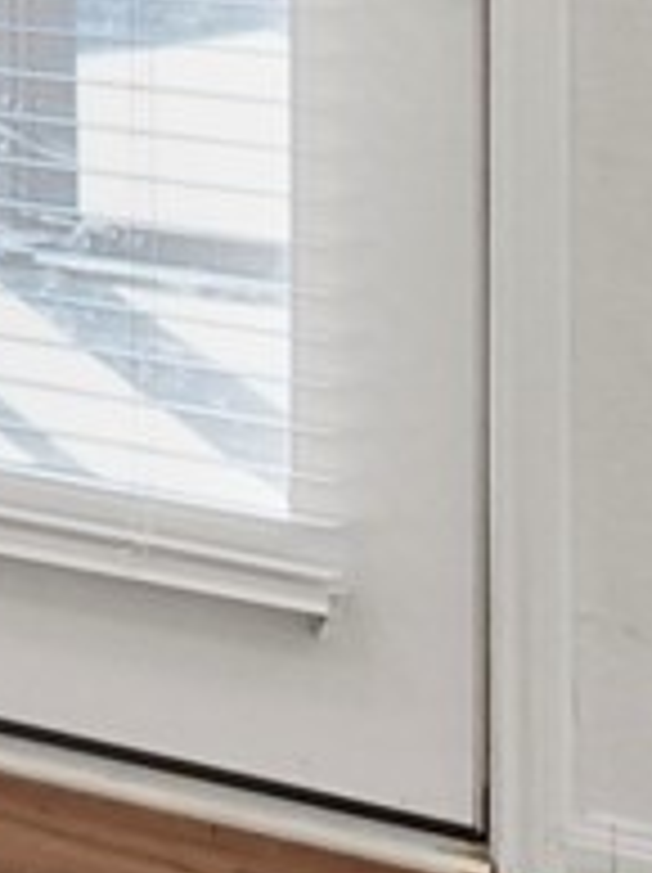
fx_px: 3524
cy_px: -601
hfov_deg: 6.0
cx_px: -2738
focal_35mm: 140
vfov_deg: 13.0
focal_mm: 13
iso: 1600
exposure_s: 1/30
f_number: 8
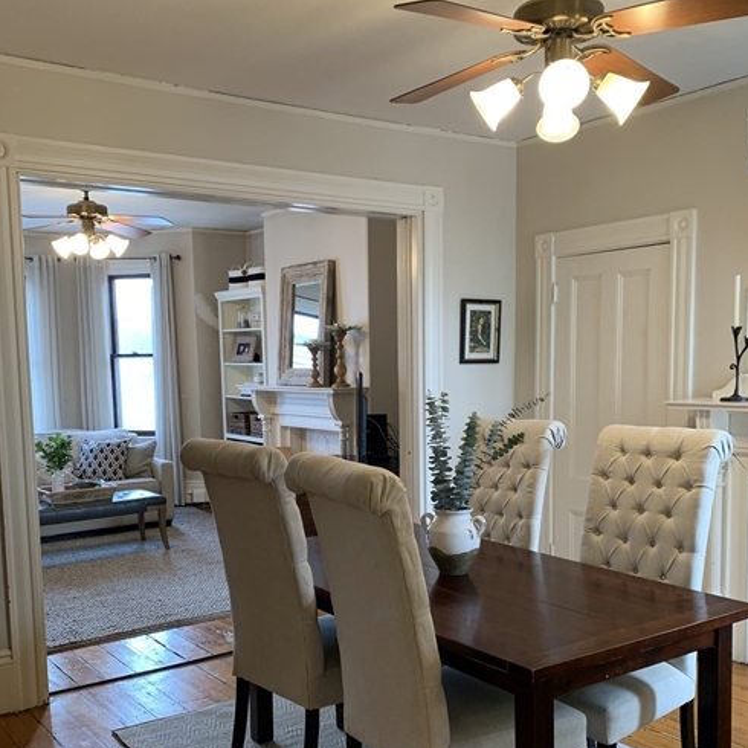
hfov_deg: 46.0
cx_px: 365
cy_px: 475
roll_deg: +1.4
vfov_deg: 45.6
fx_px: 880
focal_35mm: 36
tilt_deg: -5.8
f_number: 1.8
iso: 200
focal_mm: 4.25
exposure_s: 1/60
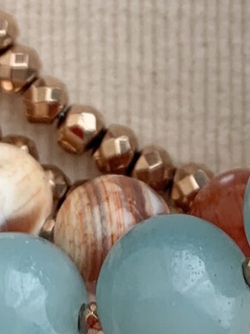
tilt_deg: -82.5
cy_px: -158
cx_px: 134
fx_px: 1427
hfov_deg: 10.0
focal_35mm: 148
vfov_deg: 12.7
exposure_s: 1/121
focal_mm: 4.25
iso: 40
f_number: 1.8
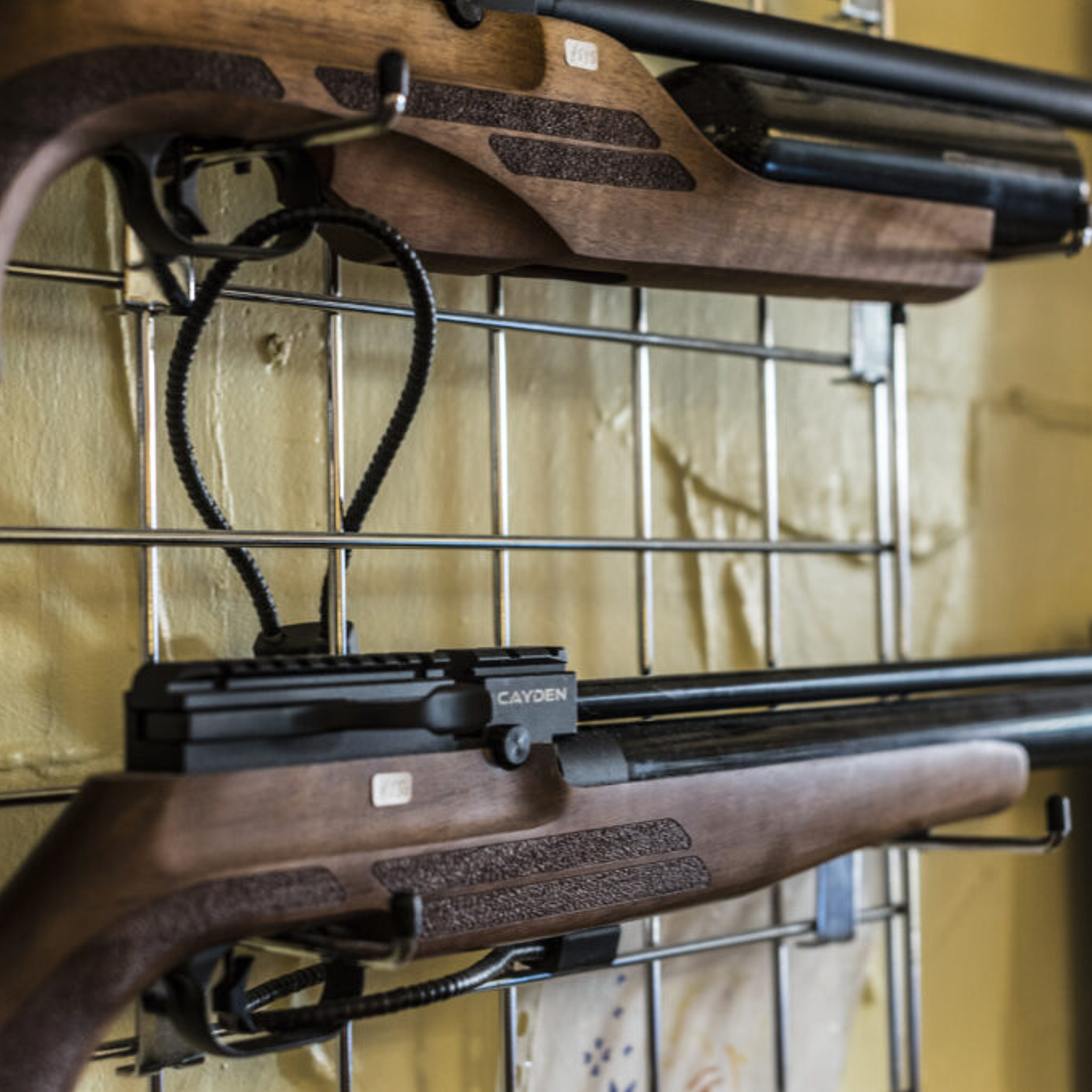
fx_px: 2284
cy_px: 544
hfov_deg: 26.9
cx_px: 621
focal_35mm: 64
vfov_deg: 26.9
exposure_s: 1/30
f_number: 3.2
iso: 800
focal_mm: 50
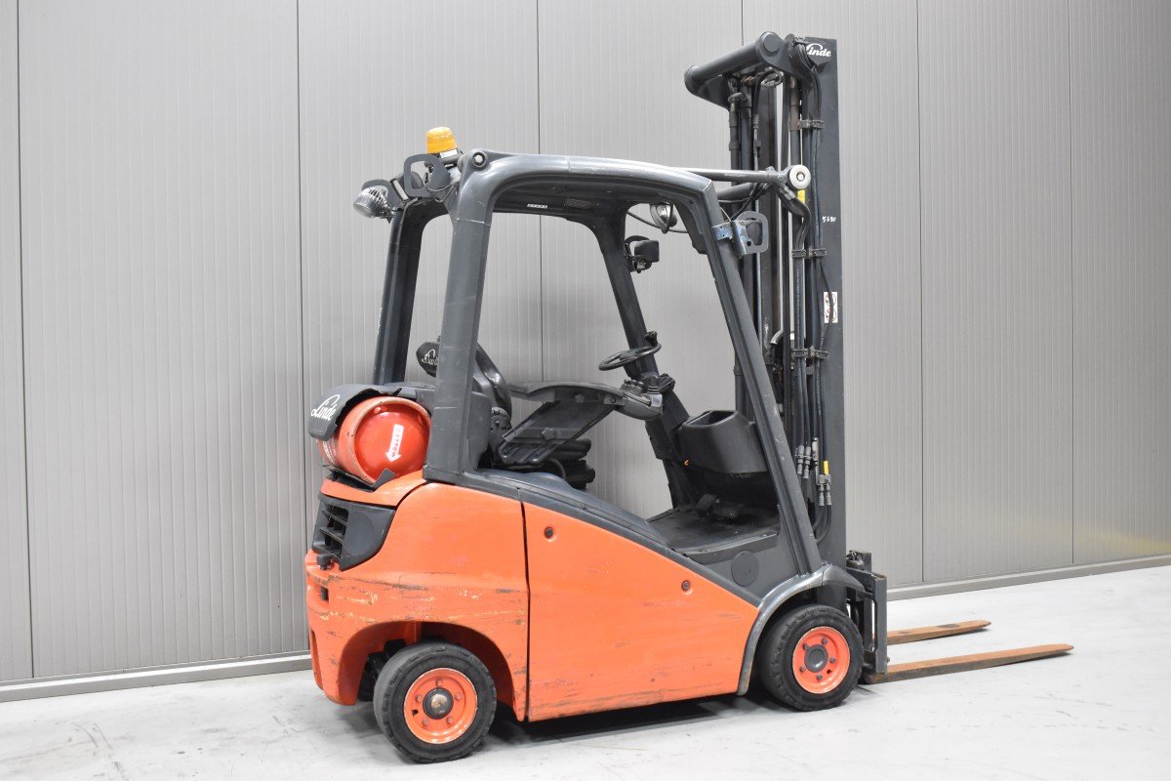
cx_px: 586
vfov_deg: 35.5
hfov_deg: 51.3
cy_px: 390
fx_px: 1220
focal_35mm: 38
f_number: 5
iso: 1600
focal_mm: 25
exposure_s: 1/20
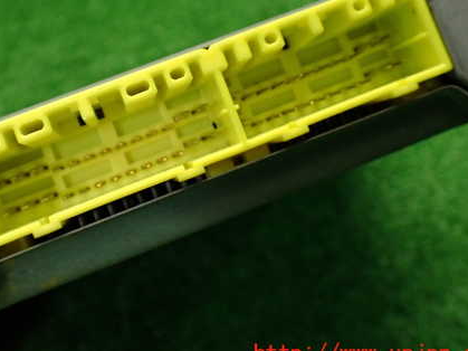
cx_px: 171
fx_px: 581
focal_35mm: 43
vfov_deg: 33.3
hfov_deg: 43.5
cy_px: 117
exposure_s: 1/125
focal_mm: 5.4
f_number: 2.3
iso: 400
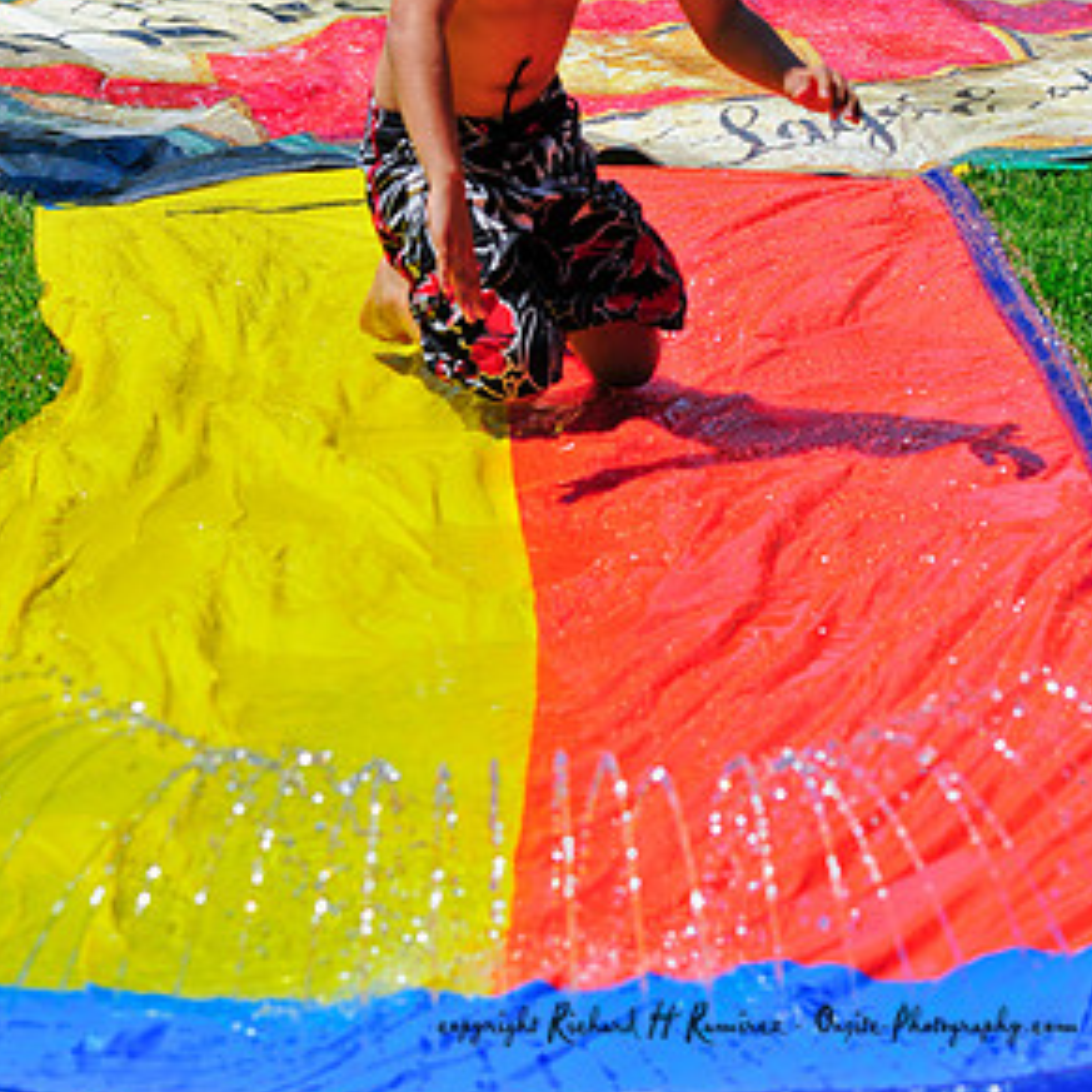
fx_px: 4925
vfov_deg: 12.6
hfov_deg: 12.7
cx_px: 542
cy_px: 278
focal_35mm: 138
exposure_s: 1/1250
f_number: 5.6
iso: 200
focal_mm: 70
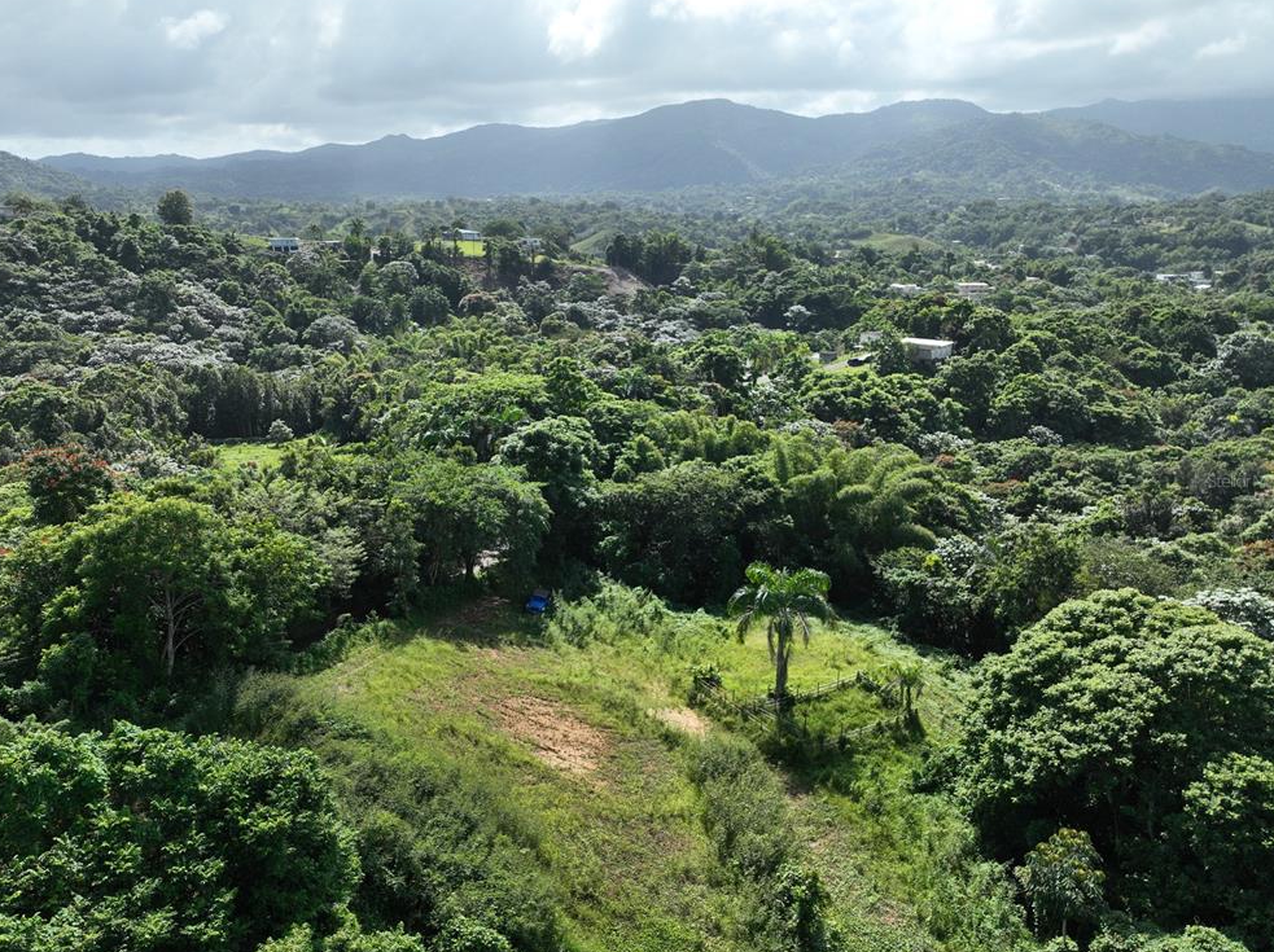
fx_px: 919
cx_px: 622
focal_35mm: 25
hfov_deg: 69.4
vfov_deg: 54.8
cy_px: 481
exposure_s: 1/3200
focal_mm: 12.29
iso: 300
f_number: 2.8
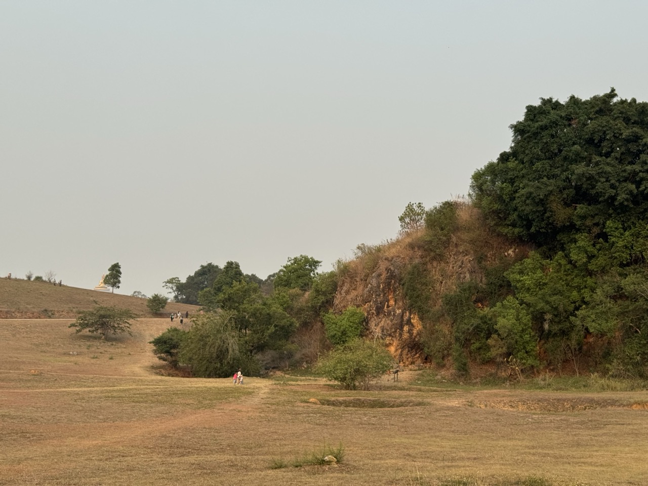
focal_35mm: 48
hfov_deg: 39.7
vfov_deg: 30.3
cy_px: 243
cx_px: 324
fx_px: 899
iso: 64
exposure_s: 1/2179
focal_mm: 6.76
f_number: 1.78
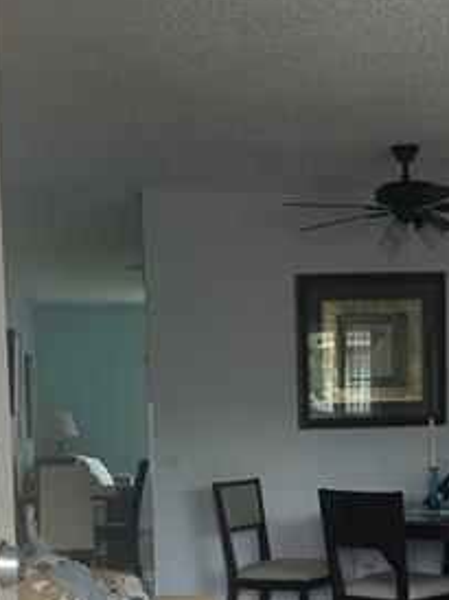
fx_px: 1264
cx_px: 265
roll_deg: +1.8
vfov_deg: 26.1
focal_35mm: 73
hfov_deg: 20.1
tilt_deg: -5.1
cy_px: 508
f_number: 1.6
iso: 50
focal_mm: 5.1
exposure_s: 1/121
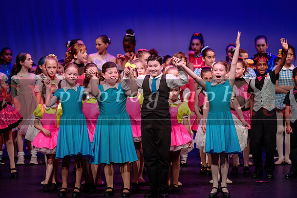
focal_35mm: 200
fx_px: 1650
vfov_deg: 6.9
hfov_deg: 10.3
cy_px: 99
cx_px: 148
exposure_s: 1/640
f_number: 2.8
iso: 1000
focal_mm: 200
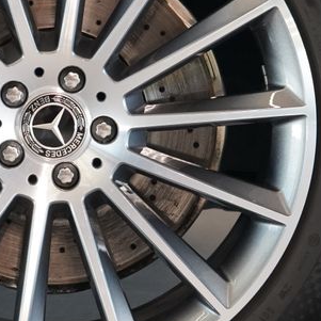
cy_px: 115
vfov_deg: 10.8
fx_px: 1700
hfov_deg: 10.8
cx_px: 63
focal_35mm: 162
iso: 5000
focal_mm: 56
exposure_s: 1/160
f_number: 5
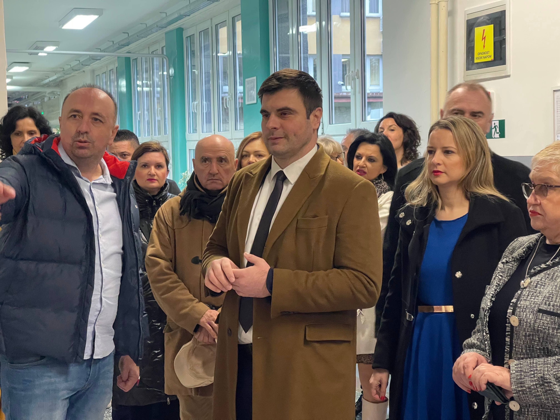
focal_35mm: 64
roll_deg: +1.2
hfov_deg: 30.3
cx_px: 280
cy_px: 210
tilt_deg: -3.9
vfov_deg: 22.9
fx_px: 1035
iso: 400
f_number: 2.2
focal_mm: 7.5
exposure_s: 1/50
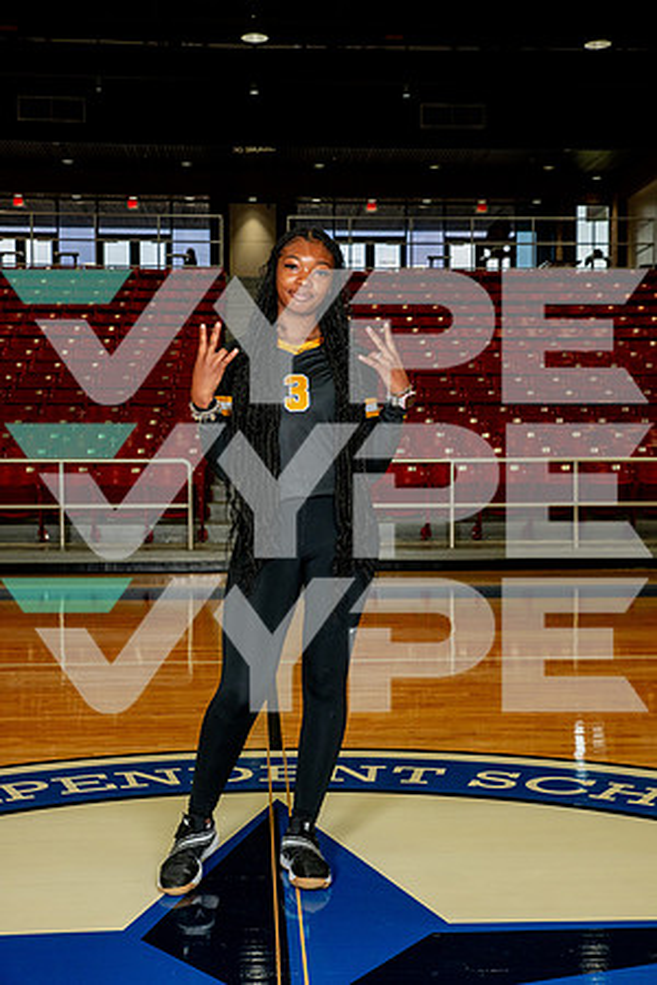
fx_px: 1423
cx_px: 328
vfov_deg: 38.2
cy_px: 492
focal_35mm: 52
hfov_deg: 26.0
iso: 800
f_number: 7.1
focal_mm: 52
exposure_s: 1/200
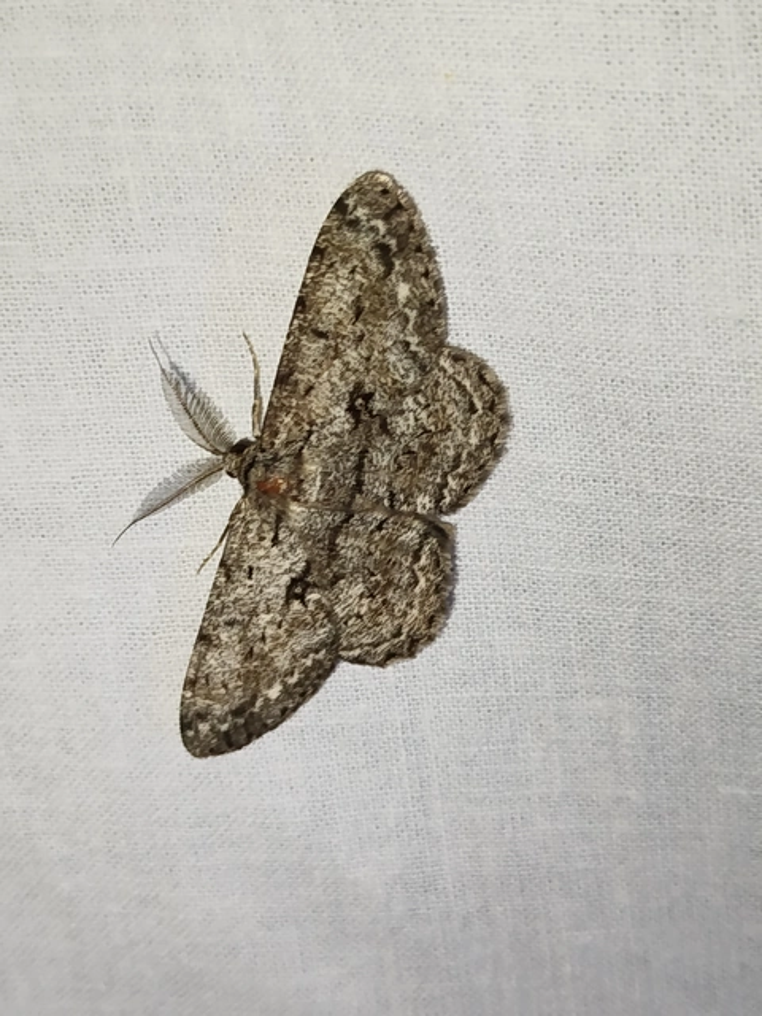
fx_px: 1761
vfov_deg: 32.2
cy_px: 508
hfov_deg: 24.4
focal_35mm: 60
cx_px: 381
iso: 100
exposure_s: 1/50
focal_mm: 5.31
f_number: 1.7
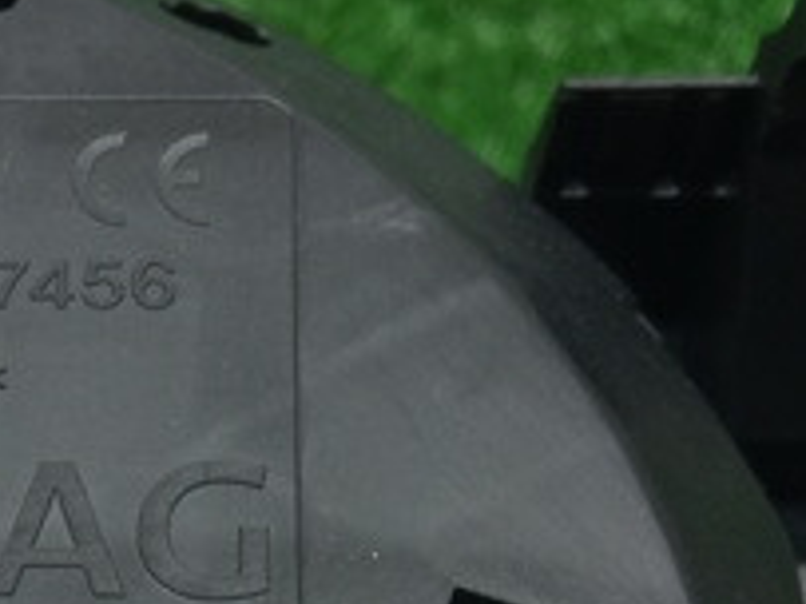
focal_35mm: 85
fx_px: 1978
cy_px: 848
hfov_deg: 22.3
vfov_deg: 16.2
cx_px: 32
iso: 230
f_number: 2.2
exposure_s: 1/33.3
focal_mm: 3.79
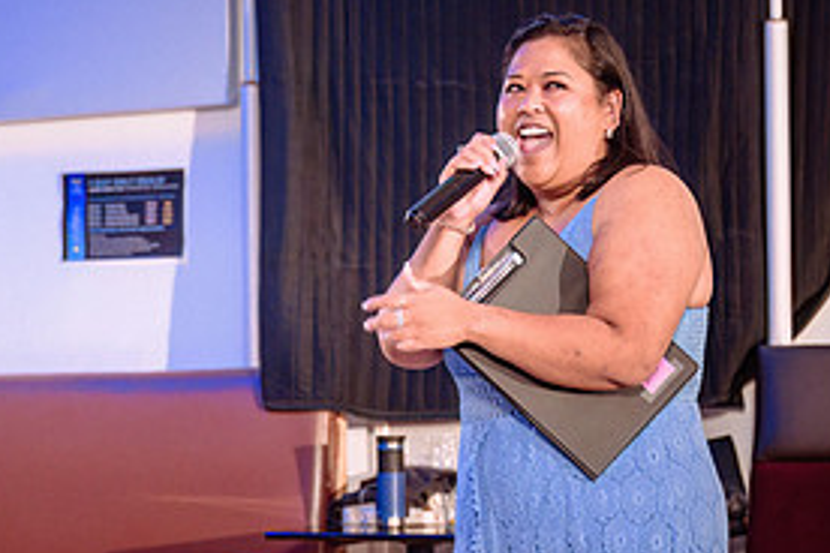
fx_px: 2513
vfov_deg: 12.5
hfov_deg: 18.5
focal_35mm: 109
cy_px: 448
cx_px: 133
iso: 1600
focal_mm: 44
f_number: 2.8
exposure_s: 1/200
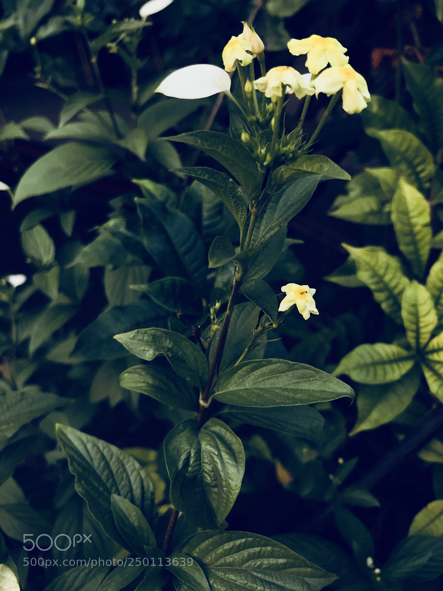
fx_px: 478
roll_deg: +2.1
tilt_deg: -28.3
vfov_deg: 63.4
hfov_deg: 49.7
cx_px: 222
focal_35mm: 28
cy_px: 296
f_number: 1.8
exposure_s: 1/100
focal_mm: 3.99
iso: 32
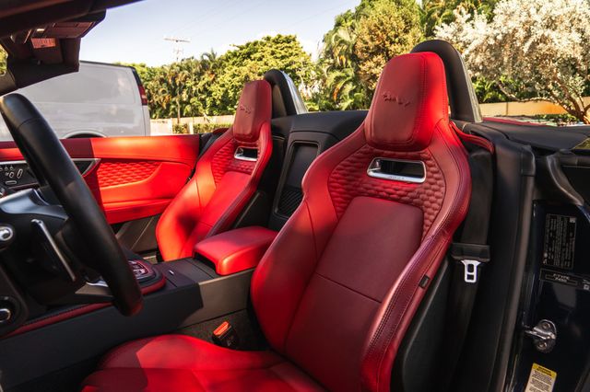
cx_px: 295
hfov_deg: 72.0
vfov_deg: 51.7
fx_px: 406
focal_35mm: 25
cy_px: 196
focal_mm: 24
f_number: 7.1
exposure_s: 1/160
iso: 640
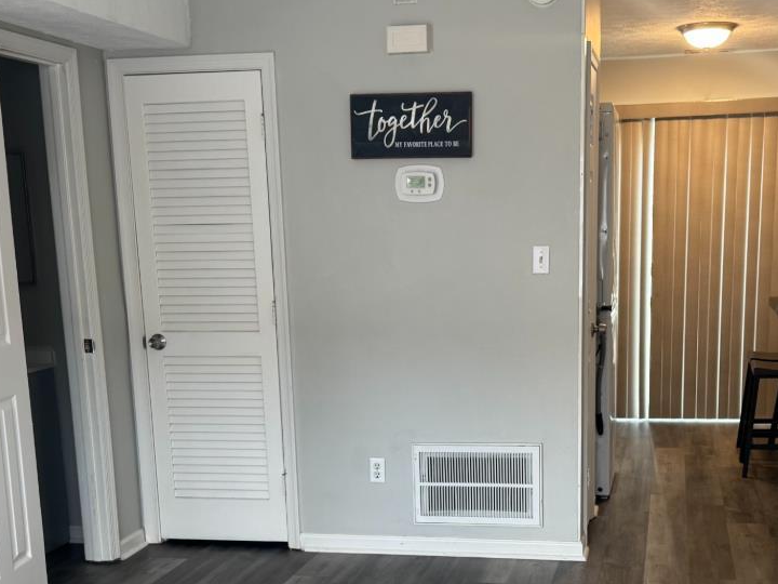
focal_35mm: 50
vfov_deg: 28.6
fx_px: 1124
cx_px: 450
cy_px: 449
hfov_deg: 38.1
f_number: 1.78
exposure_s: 1/60
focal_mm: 6.76
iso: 125
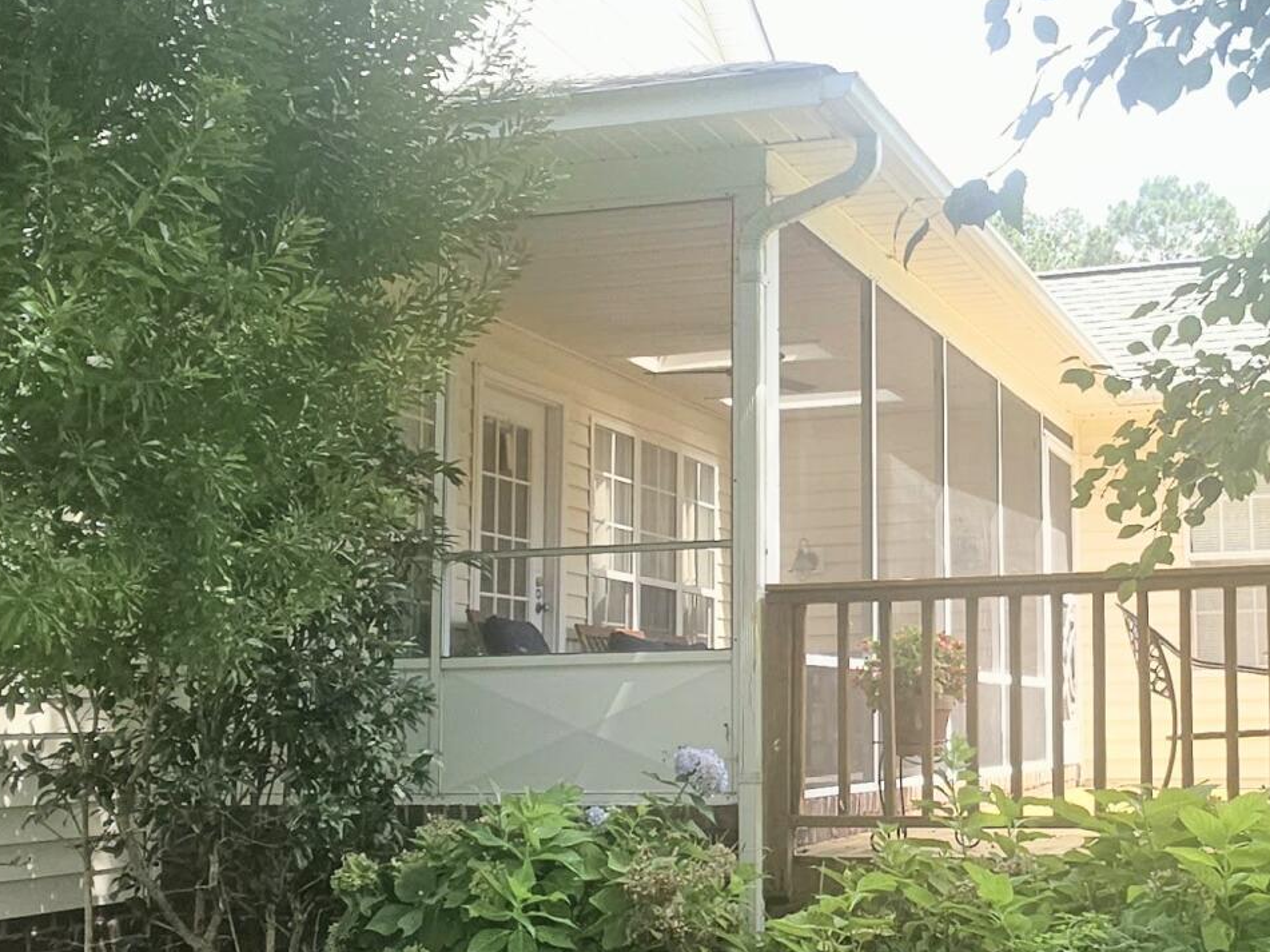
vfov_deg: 35.0
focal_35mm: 41
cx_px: 944
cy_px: 577
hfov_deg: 44.3
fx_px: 1504
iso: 20
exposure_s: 1/191
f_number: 1.9
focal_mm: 2.2
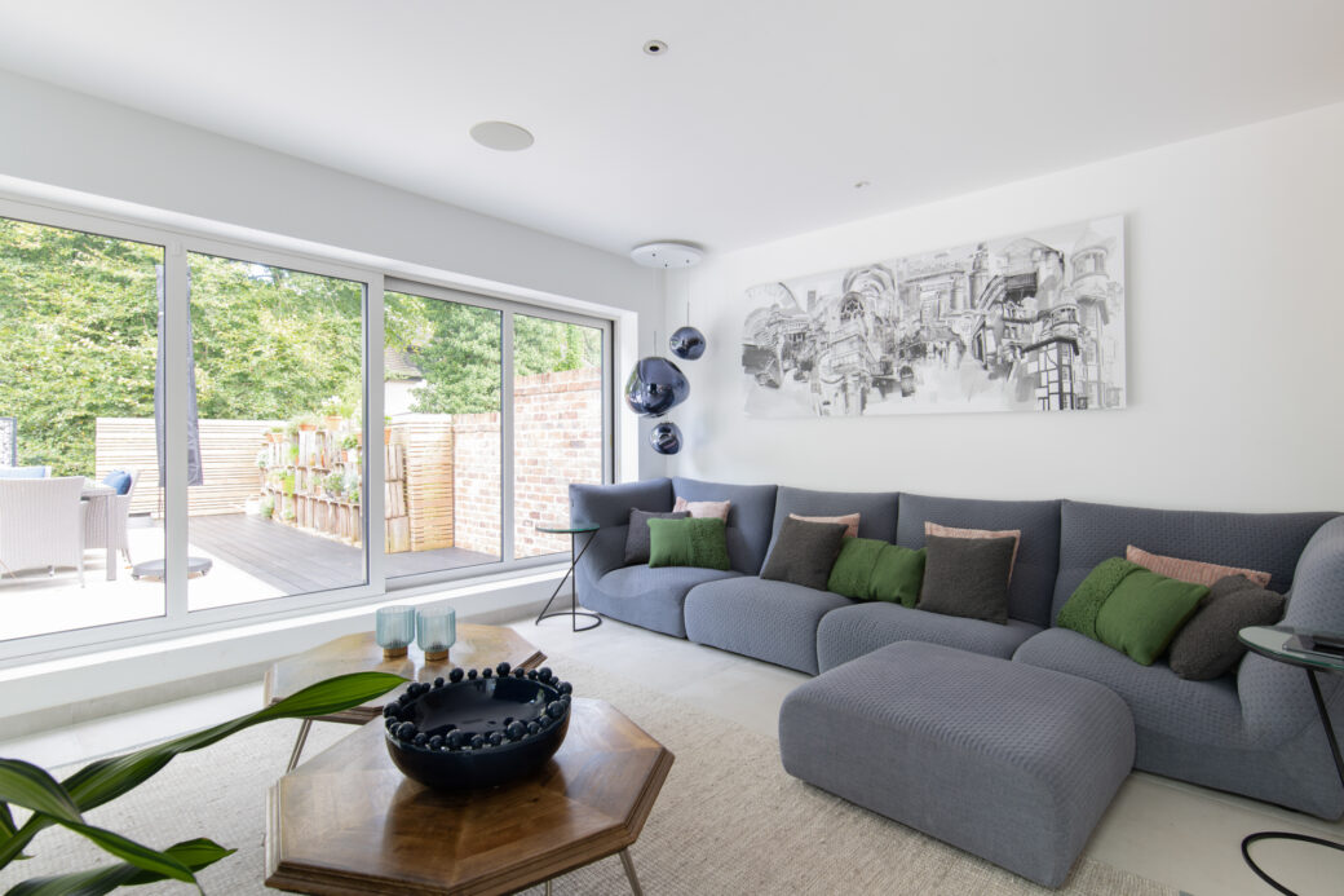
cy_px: 448
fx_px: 635
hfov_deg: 93.3
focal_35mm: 17
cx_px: 672
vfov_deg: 70.4
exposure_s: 1/2
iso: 100
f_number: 8
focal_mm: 17
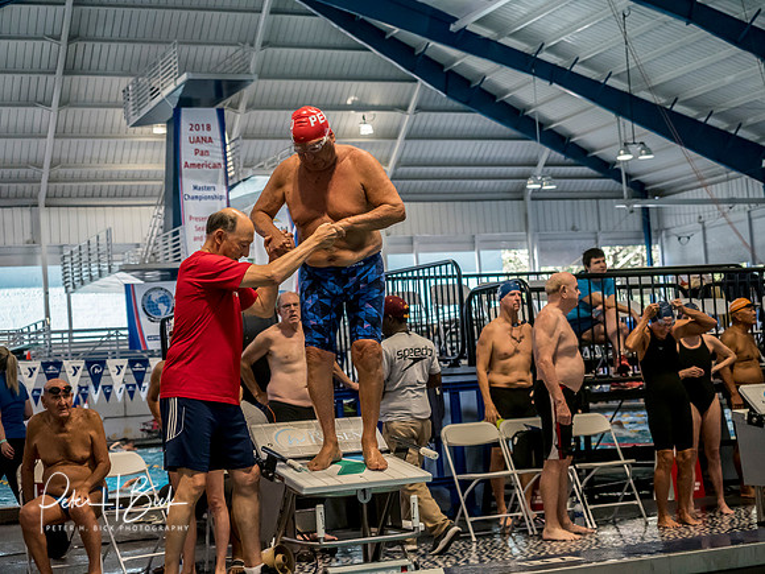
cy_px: 287
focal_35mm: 64
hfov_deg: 30.3
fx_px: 1414
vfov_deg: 22.9
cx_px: 382
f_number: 2.8
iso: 3200
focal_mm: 32
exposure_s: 1/800
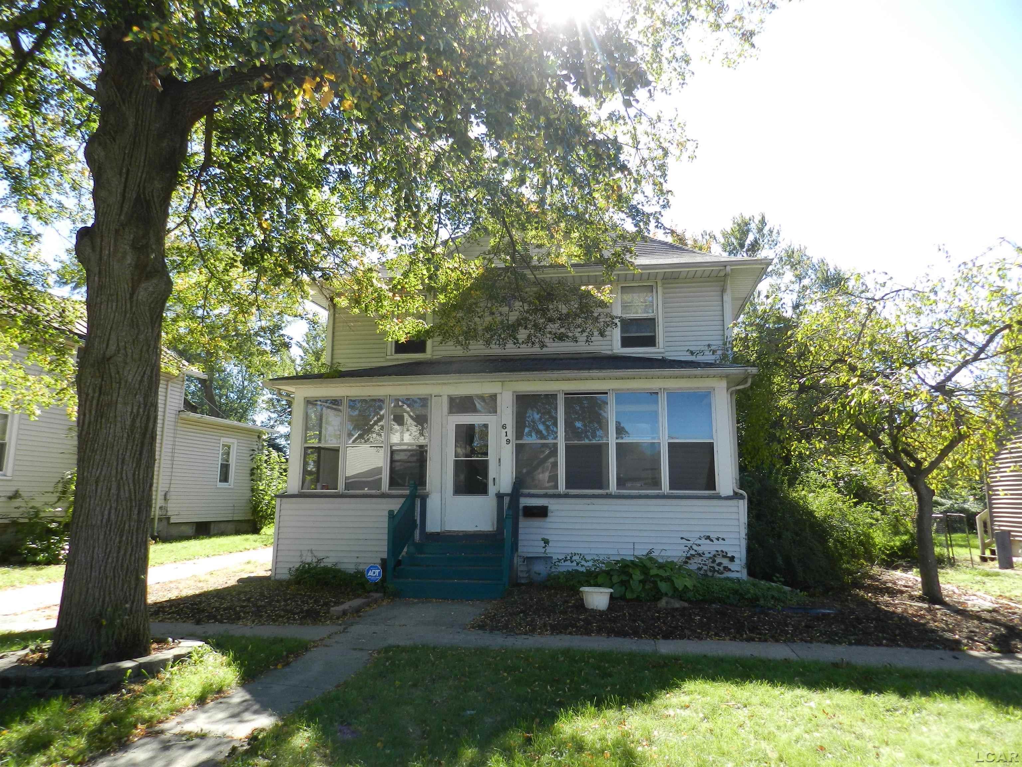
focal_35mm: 23
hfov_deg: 73.9
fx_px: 679
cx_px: 511
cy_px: 384
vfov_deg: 58.9
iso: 160
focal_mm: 4
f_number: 3.4
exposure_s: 1/400
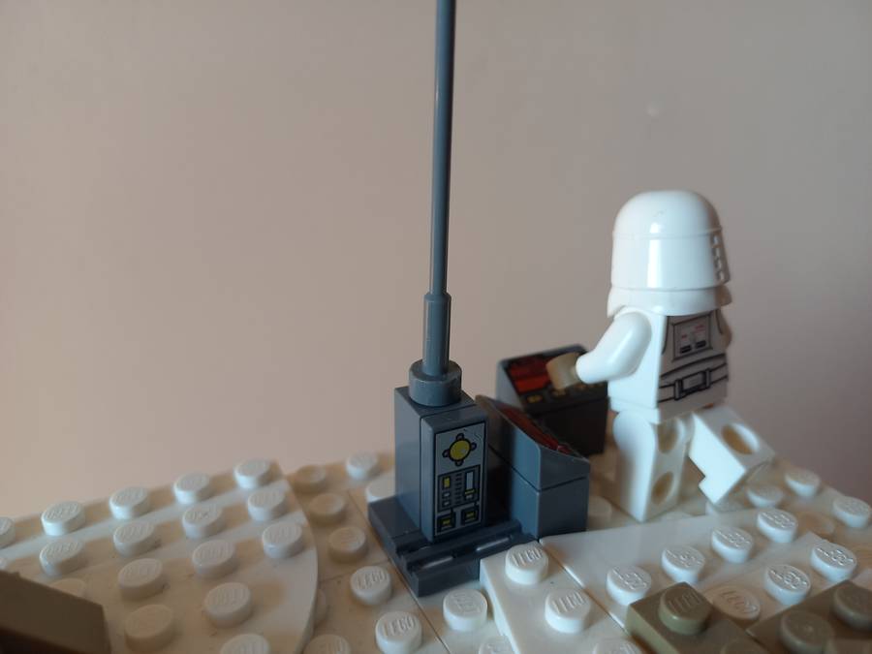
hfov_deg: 69.4
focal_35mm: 25
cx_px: 436
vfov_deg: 54.9
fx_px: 630
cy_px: 327
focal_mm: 4.65
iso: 200
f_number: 1.8
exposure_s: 1/60
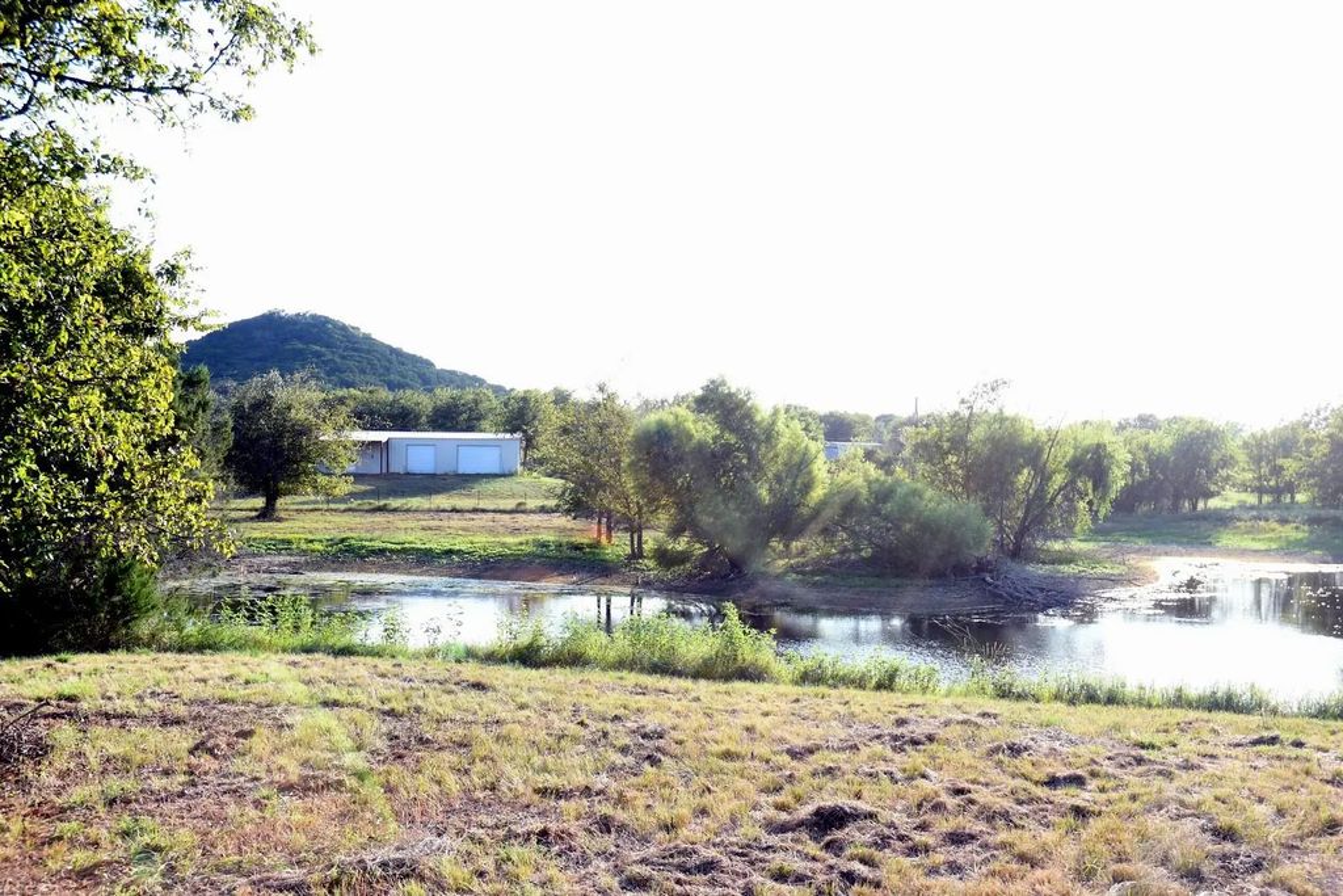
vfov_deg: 33.0
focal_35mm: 40
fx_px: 1511
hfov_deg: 47.9
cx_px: 672
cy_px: 448
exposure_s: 1/400
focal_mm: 27
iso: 500
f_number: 6.3
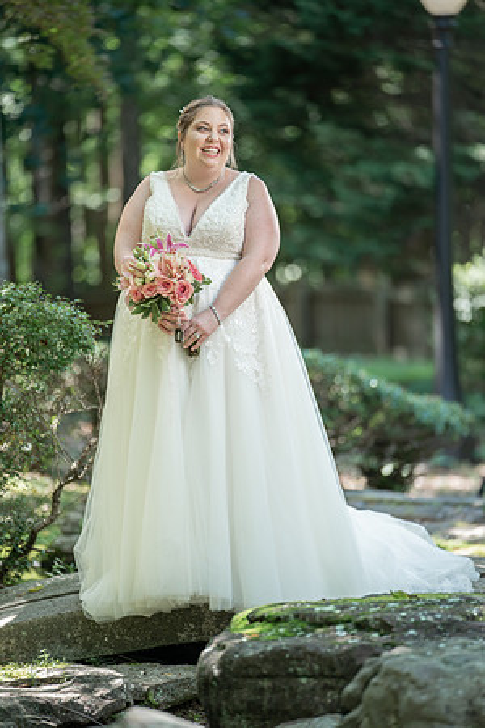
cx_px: 242
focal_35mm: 173
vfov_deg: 11.9
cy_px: 364
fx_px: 3496
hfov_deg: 7.9
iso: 160
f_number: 2.8
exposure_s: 1/200
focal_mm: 173
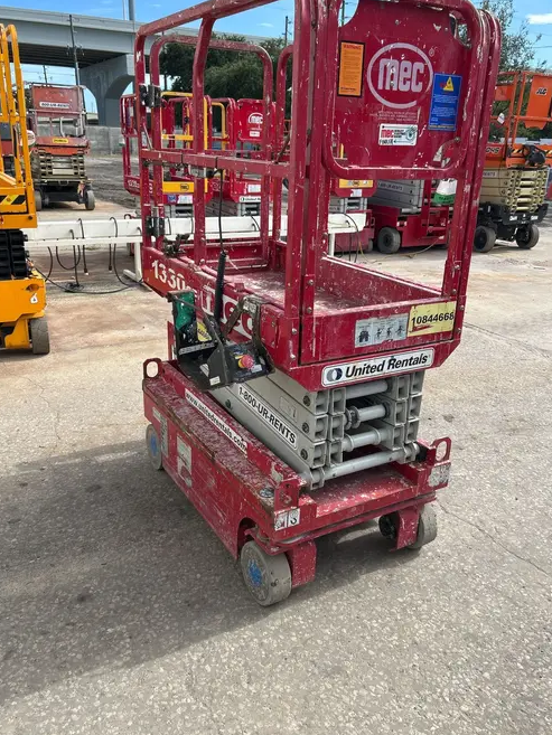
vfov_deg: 61.7
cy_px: 365
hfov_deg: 48.2
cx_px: 287
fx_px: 616
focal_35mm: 29
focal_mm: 5.7
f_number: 1.5
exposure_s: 1/1901
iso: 50
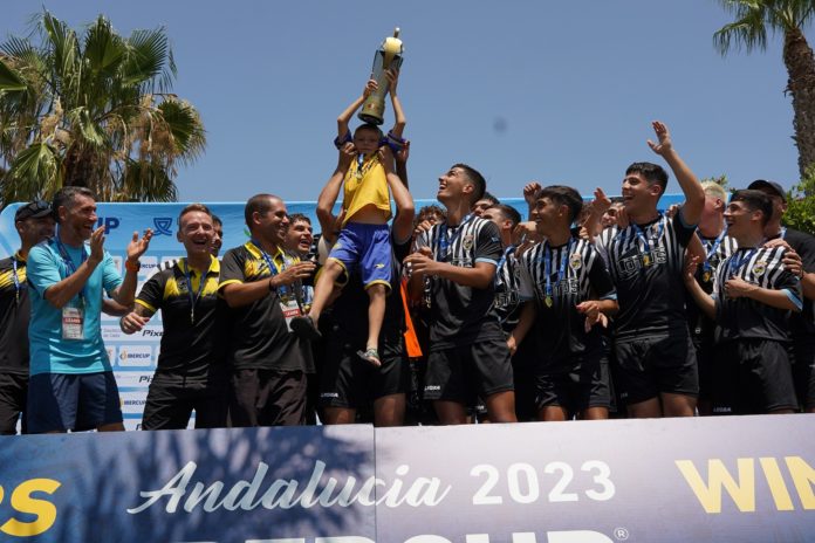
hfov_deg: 46.4
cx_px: 408
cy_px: 272
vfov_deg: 31.9
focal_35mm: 42
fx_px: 951
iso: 160
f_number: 8
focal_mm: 28
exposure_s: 1/640
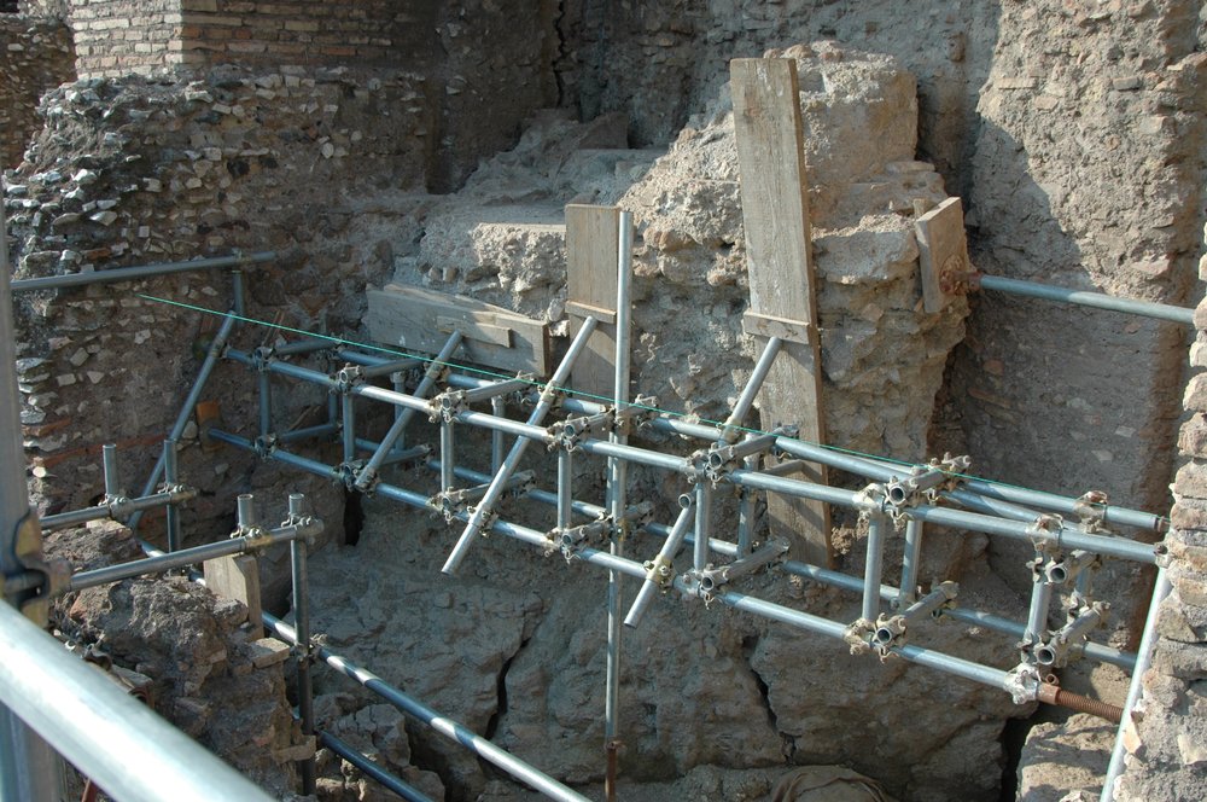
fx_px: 1205
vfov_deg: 36.8
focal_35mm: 36
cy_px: 401
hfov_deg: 53.2
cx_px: 604
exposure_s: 1/200
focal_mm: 24
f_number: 7.1
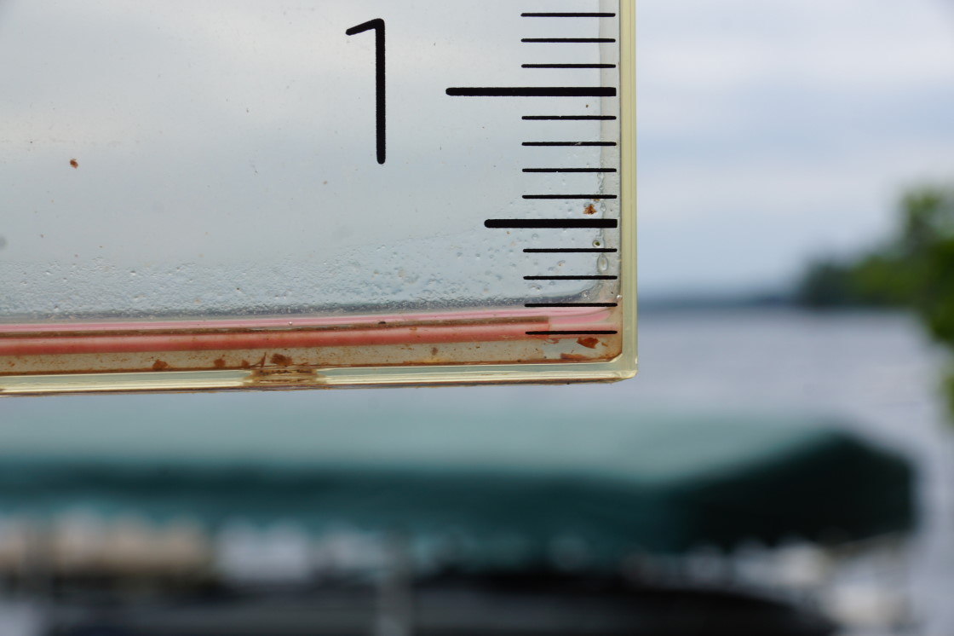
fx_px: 2782
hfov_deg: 19.5
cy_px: 318
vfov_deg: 13.0
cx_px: 477
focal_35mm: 105
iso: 100
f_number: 11
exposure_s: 1/200
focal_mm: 70
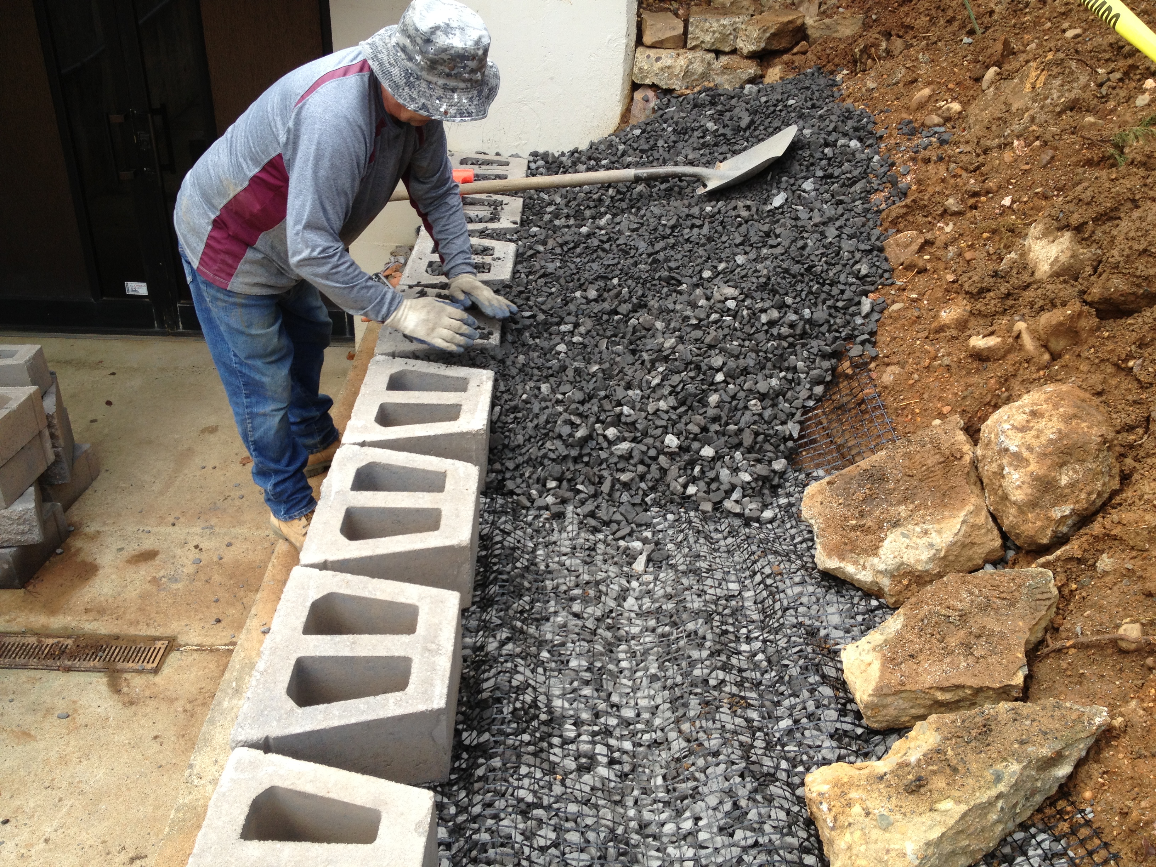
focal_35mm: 35
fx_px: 1169
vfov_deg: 40.7
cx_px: 578
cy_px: 434
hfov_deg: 52.6
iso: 50
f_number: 2.4
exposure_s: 1/506
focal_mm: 4.28
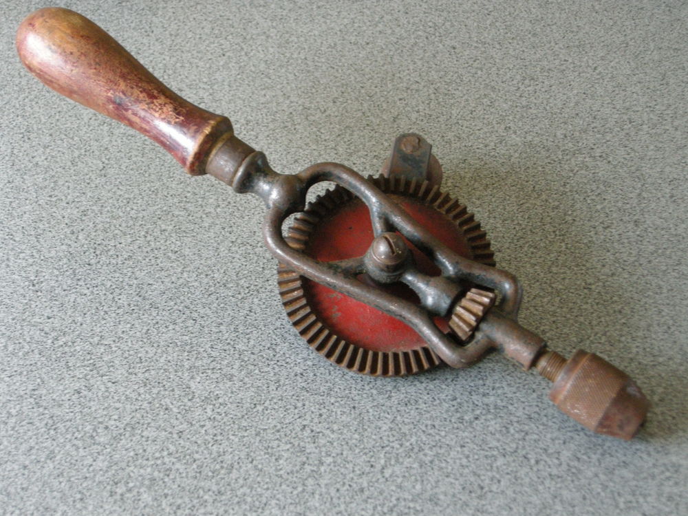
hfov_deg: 22.5
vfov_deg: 17.0
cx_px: 344
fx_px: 1729
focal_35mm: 87
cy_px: 258
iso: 400
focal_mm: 18.6
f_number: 4.3
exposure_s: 1/16.1
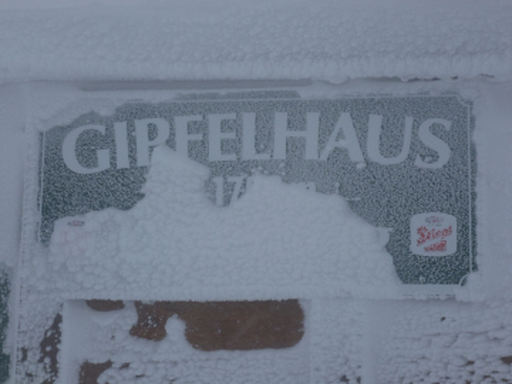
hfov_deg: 18.9
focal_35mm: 104
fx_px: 1538
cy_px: 192
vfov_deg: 14.2
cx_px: 256
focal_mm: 18.7
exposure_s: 1/320
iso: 100
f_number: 5
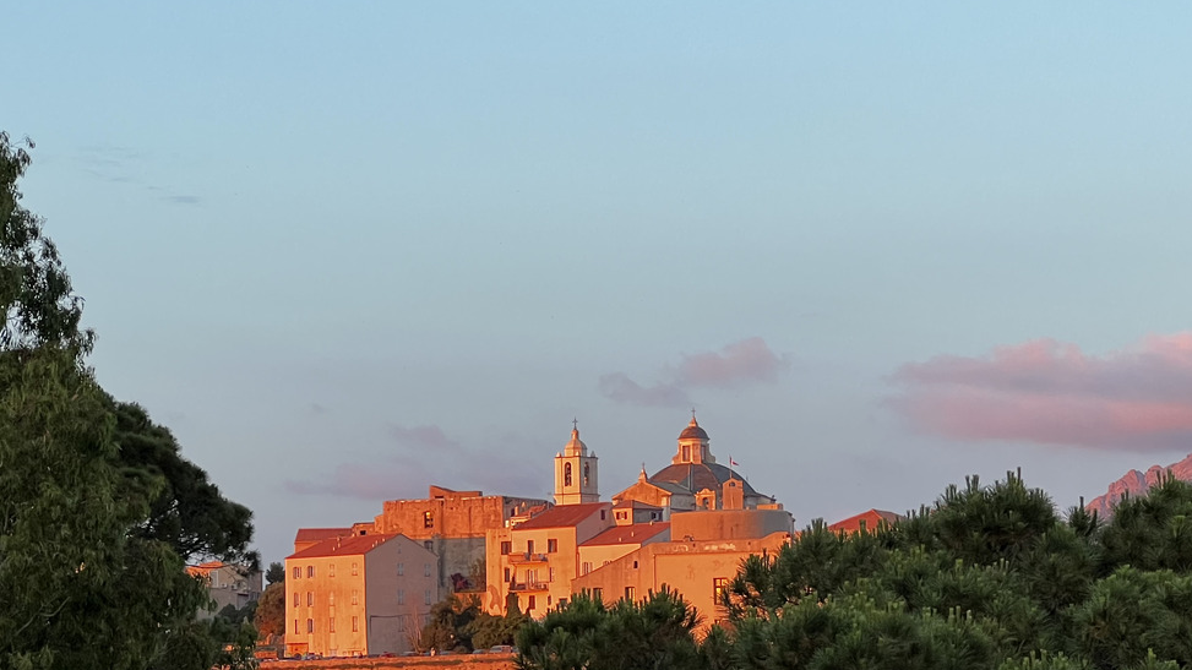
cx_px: 676
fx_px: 4361
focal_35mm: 138
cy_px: 468
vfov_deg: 8.8
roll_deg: +1.3
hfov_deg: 15.6
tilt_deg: +3.0
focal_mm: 9
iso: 100
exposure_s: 1/99
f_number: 2.8
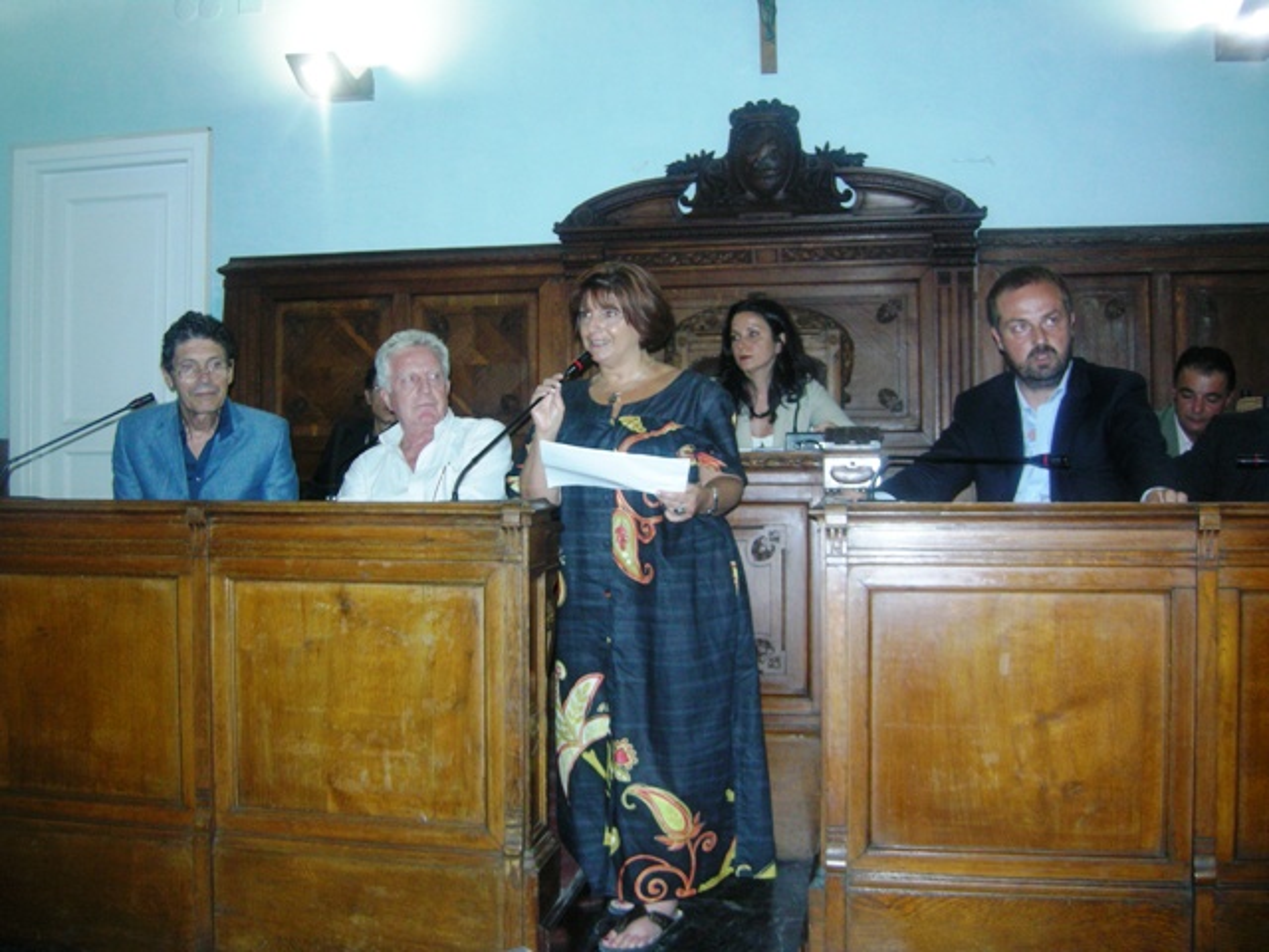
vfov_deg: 39.7
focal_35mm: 36
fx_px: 1320
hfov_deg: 51.4
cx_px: 634
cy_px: 476
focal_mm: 7.5
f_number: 2.7
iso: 231
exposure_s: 1/60
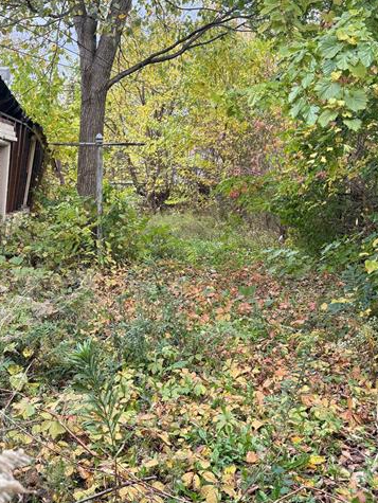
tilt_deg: -2.5
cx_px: 145
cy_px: 201
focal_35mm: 42
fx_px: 611
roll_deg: -0.3
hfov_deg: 34.2
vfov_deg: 44.5
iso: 64
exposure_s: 1/357
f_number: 1.6
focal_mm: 5.96
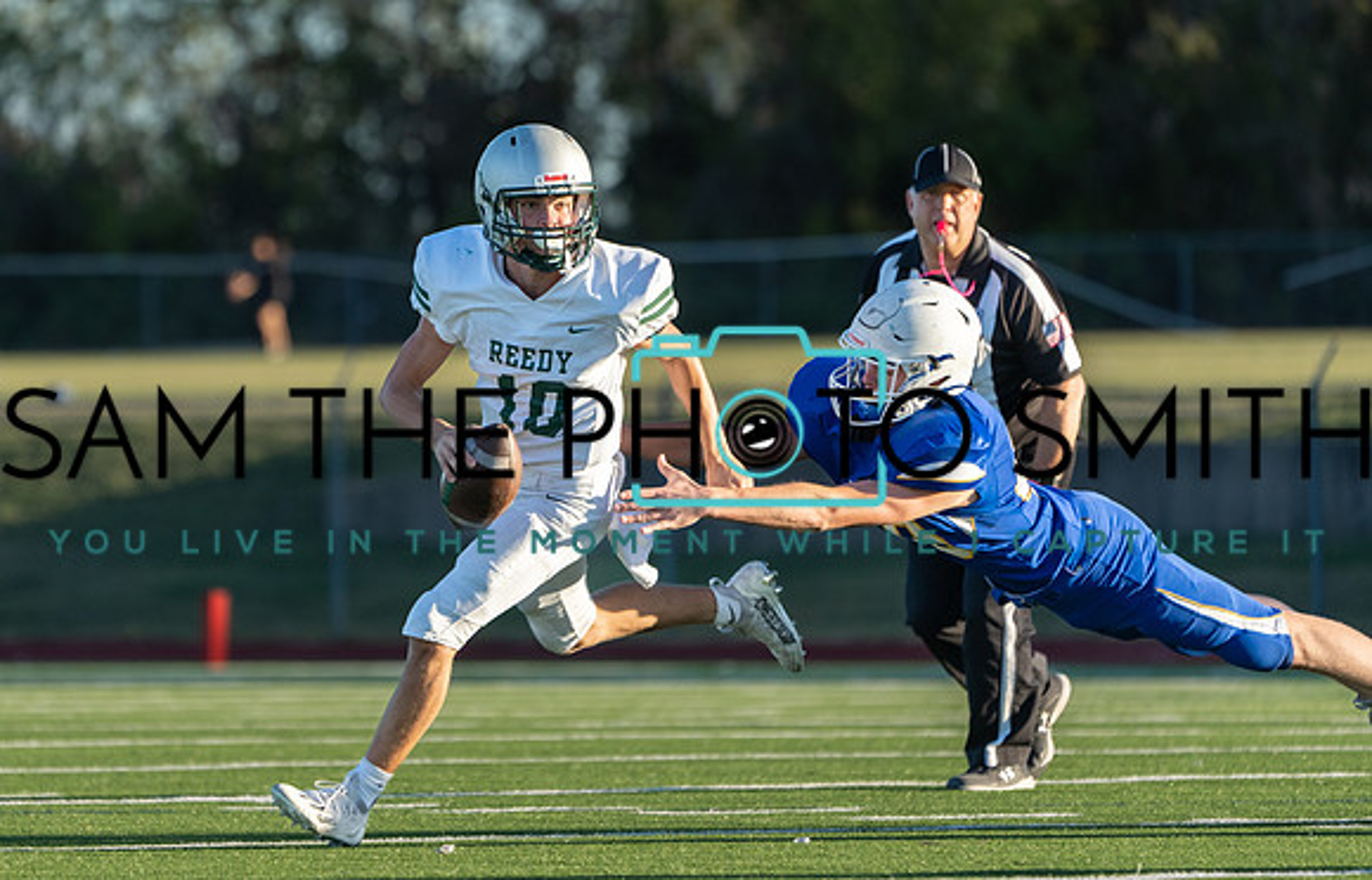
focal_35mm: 444
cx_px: 530
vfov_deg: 3.0
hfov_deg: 4.7
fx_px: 16737
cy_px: 415
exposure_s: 1/1250
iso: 640
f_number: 5.6
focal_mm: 345
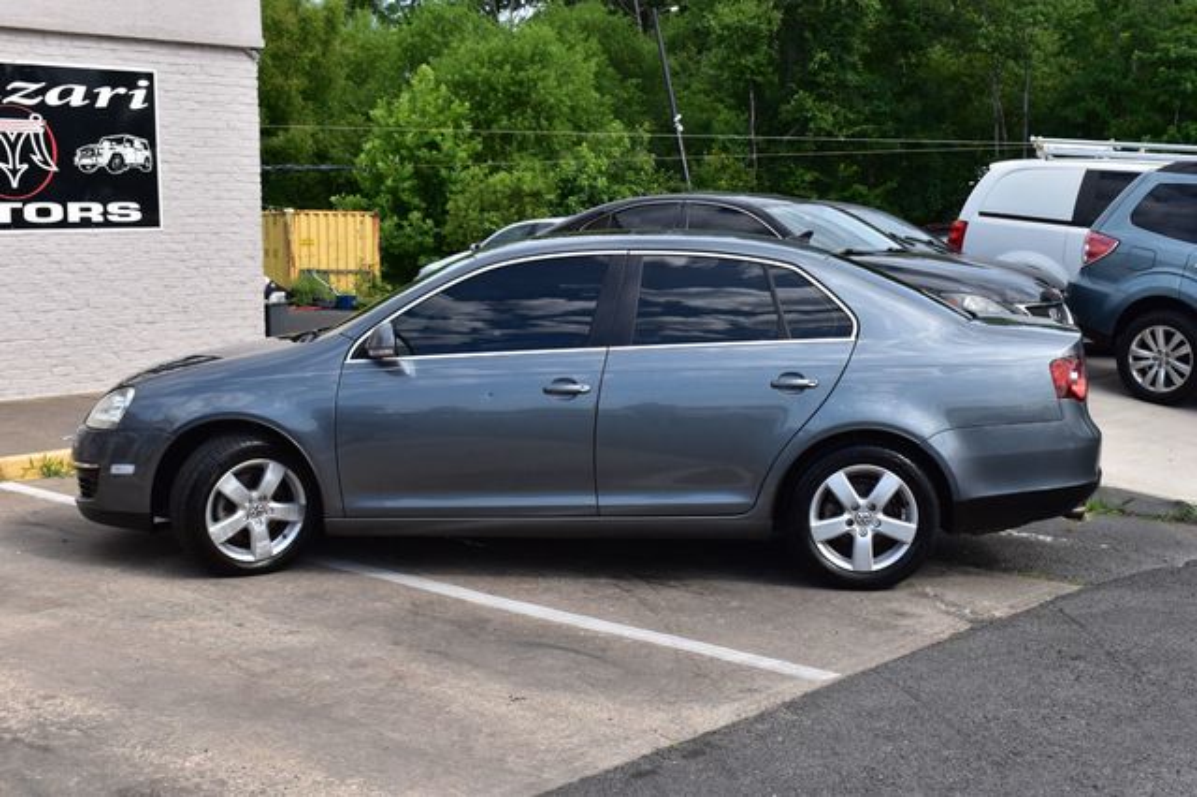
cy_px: 398
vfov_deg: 28.0
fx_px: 1595
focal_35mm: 48
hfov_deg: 41.1
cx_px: 598
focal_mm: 32
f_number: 11
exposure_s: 1/320
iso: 400
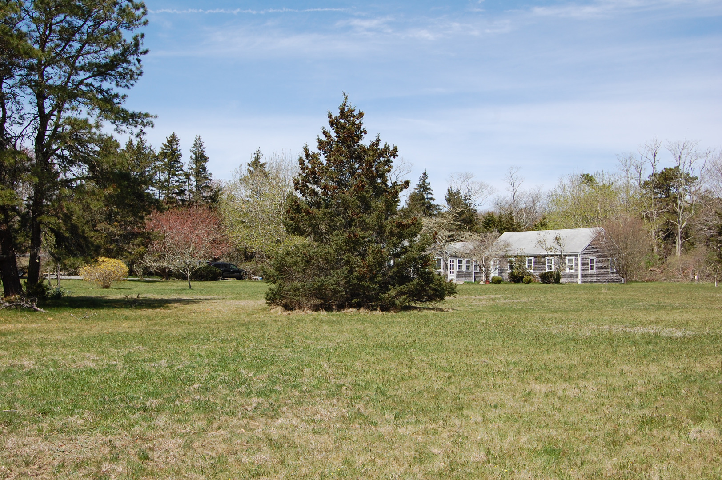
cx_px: 361
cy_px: 240
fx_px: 782
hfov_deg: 49.6
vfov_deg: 34.2
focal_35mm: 39
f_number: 9
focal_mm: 26
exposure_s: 1/320
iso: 200
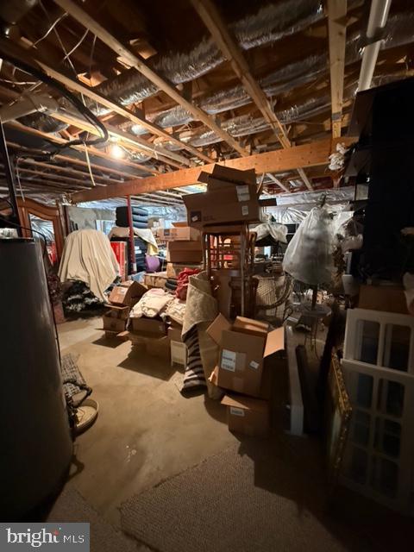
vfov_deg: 102.1
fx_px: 223
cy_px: 276
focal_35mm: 14
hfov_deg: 85.7
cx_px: 207
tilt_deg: -9.8
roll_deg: +1.6
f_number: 2.2
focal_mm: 2.22
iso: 1600
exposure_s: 1/40
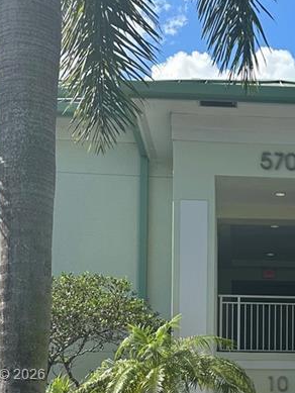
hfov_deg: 19.2
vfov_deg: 25.3
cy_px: 376
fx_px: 840
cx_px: 313
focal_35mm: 74
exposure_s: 1/2809
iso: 80
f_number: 1.78
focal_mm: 6.86
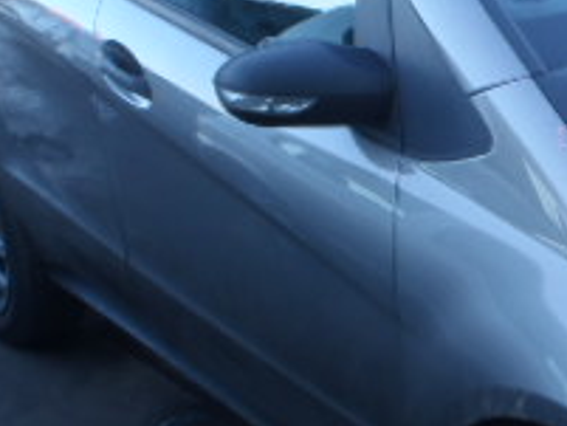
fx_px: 1459
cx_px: 649
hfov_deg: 20.8
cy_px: 271
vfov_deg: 16.6
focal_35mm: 89
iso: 80
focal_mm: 5
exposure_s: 1/60
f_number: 3.5
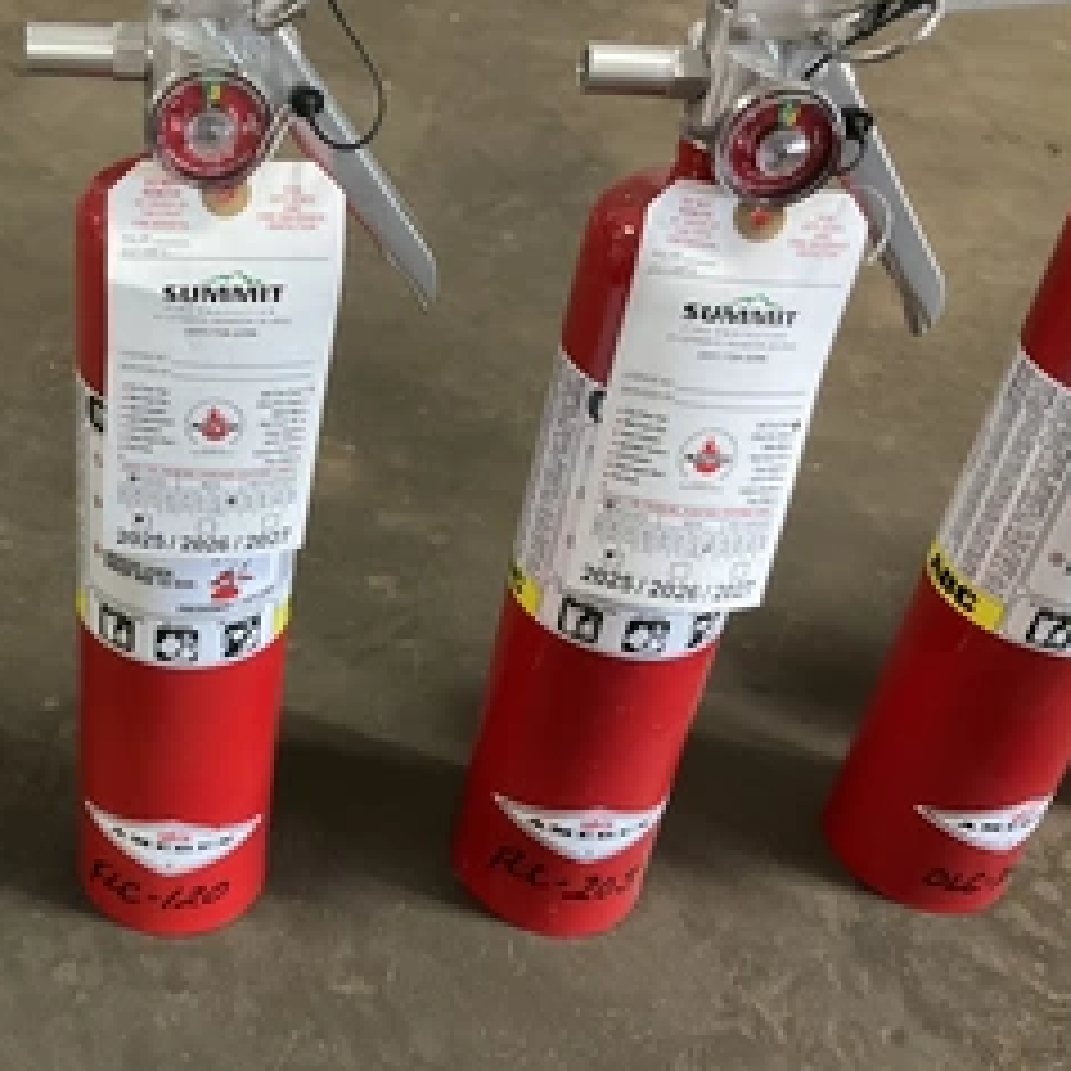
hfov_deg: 38.0
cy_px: 482
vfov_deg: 39.1
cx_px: 238
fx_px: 1505
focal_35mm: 43
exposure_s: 1/40
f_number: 1.8
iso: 200
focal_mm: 3
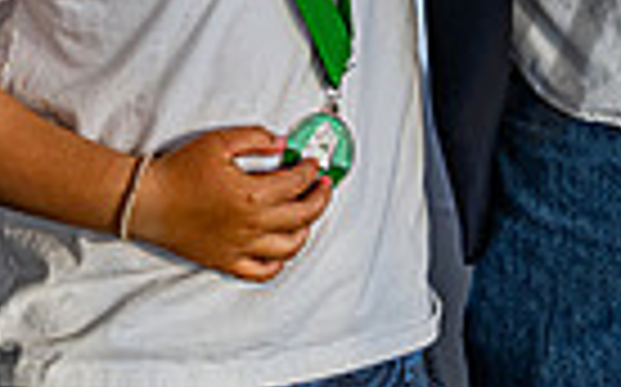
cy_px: -479
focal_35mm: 202
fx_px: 3416
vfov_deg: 6.2
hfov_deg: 10.4
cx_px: 256
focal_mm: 47
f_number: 5.3
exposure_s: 1/250
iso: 320
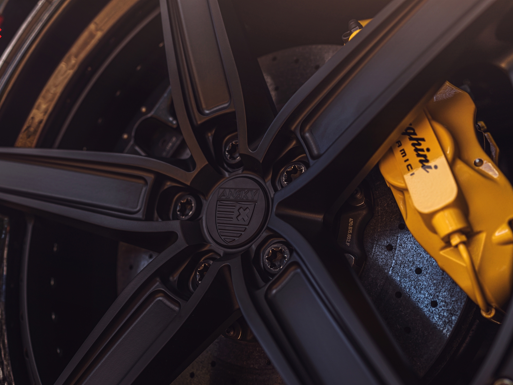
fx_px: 563
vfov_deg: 37.7
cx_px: 240
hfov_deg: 48.9
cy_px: 193
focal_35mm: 38
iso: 100
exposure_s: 1/125
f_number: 2.8
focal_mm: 35
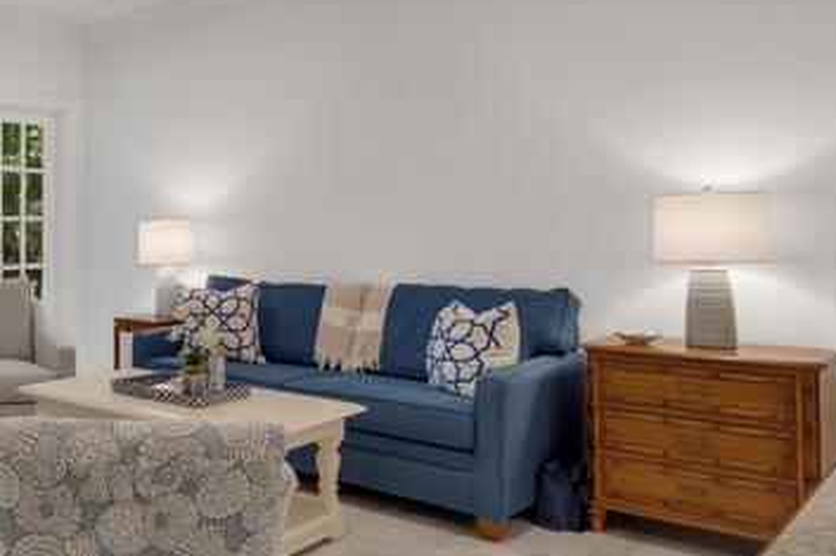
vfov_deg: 38.7
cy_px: 219
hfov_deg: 49.4
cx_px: 76
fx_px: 789
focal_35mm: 34
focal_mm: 10
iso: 320
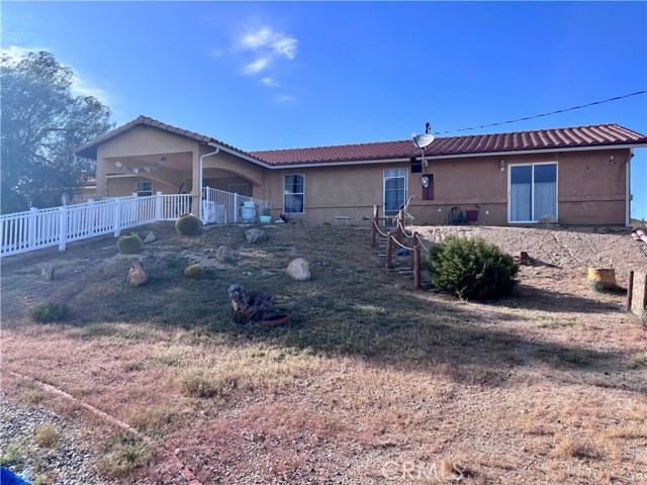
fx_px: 486
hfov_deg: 67.3
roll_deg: -1.0
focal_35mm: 26
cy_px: 242
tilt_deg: +1.9
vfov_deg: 53.1
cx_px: 324
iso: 50
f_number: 1.6
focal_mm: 5.96
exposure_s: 1/2242
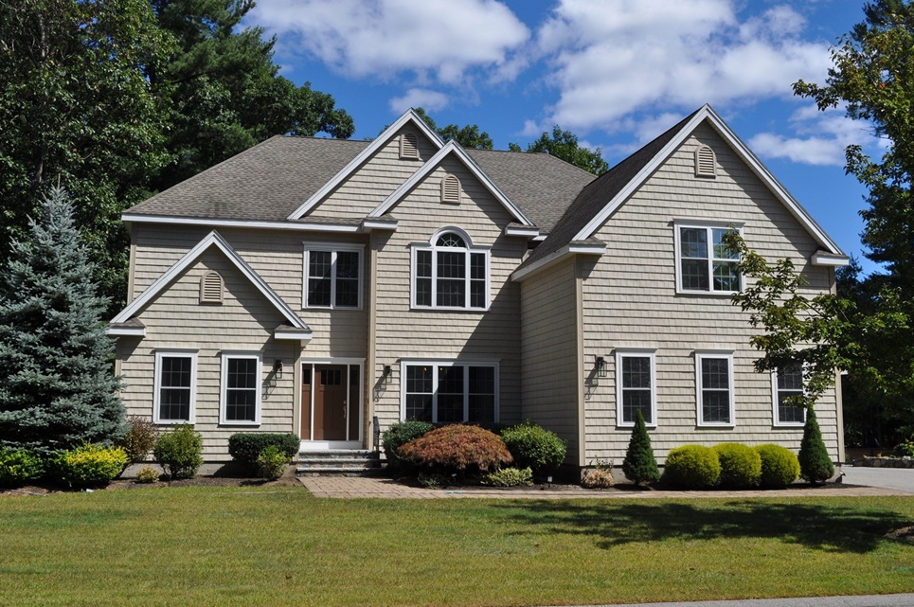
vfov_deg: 37.8
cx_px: 436
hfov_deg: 54.5
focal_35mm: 35
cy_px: 290
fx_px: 888
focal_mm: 22
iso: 200
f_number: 10
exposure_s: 1/400
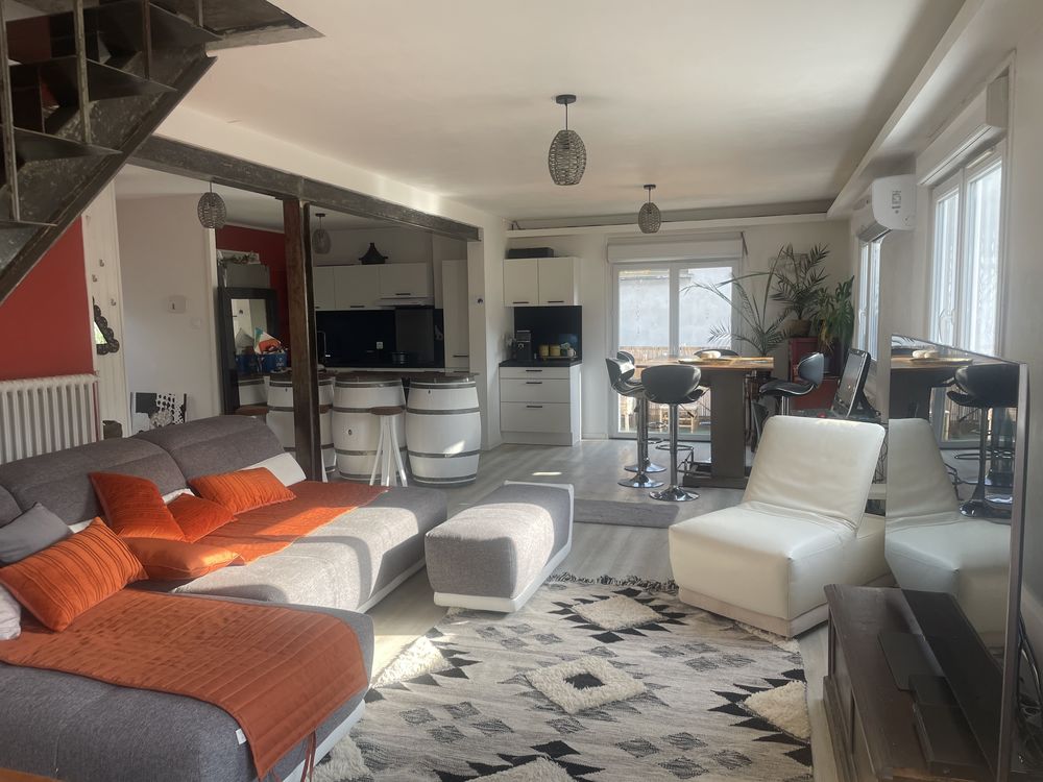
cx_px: 522
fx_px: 783
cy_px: 391
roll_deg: +1.6
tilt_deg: -6.1
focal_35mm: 26
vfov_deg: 53.1
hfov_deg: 67.3
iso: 40
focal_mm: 4.2
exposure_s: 1/121
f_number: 1.6
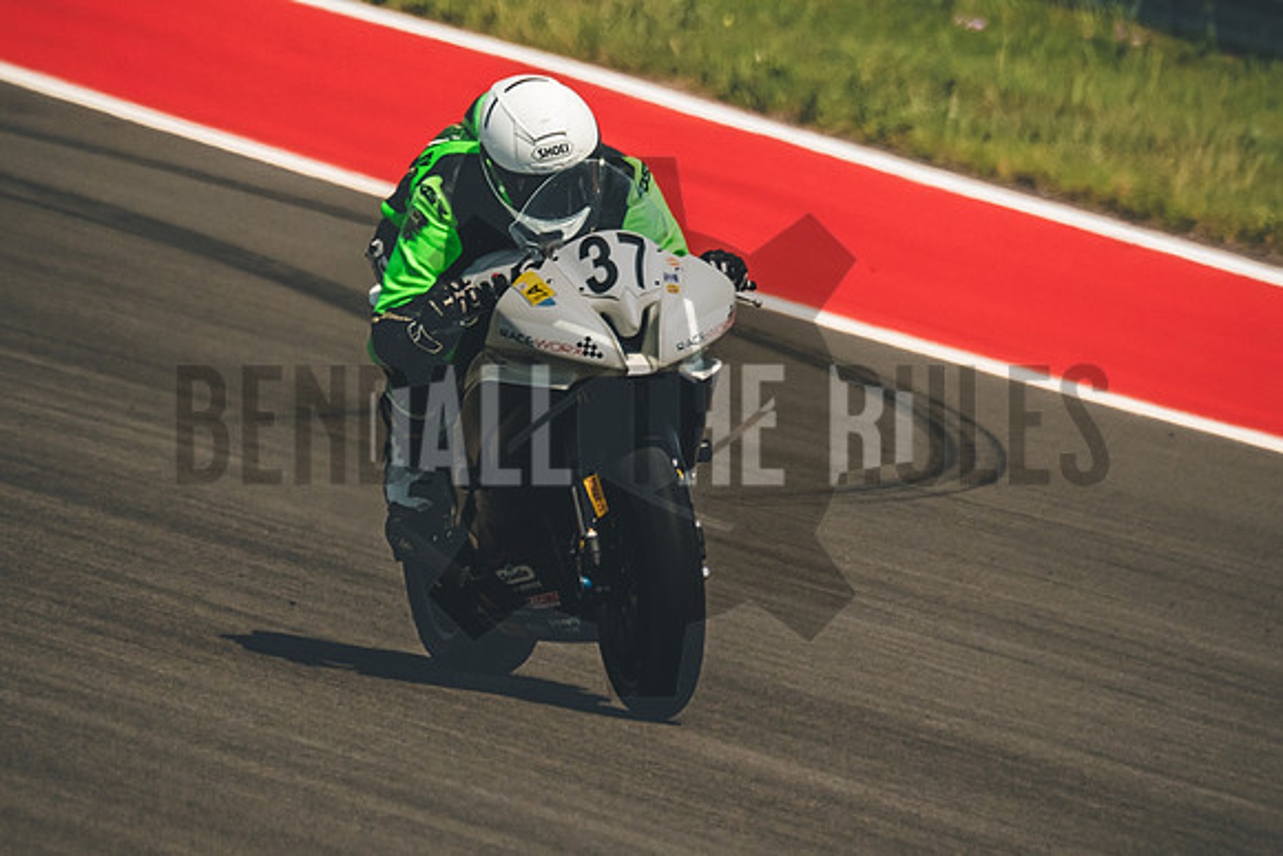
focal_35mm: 745
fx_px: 26567
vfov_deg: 1.8
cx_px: 690
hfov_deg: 2.8
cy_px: 428
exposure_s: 1/2500
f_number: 5.6
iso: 640
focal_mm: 400
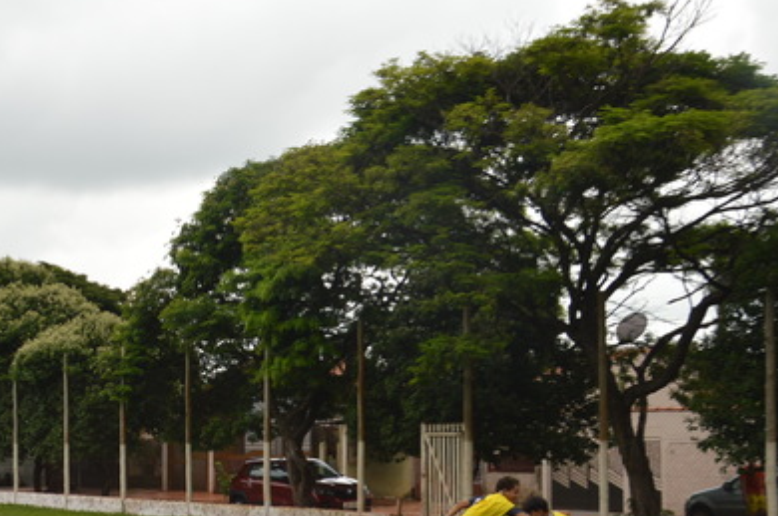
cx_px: -102
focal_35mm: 83
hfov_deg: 22.9
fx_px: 1791
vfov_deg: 16.3
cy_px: 390
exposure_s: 1/200
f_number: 5.6
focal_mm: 24
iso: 100
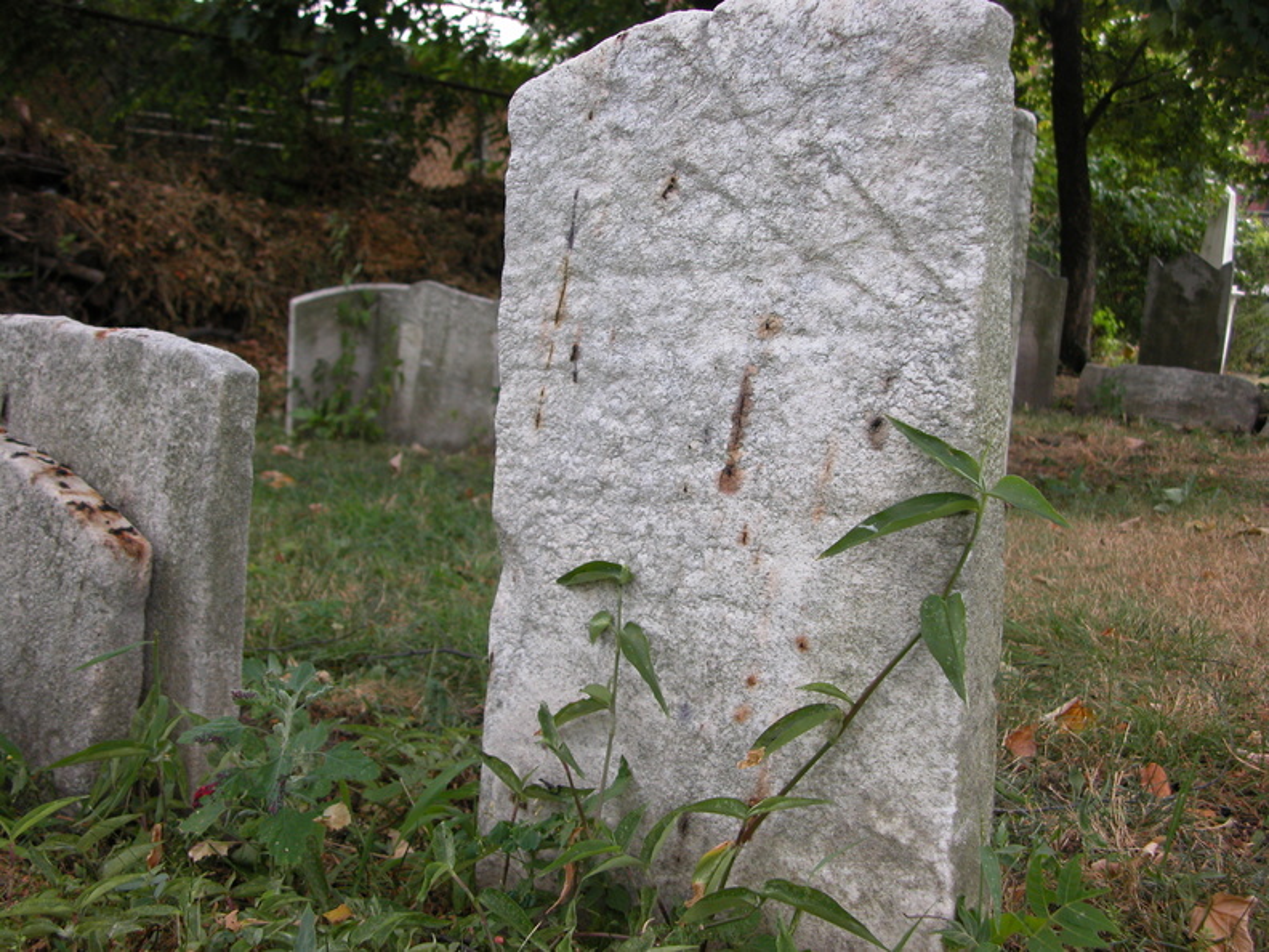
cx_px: 634
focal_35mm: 42
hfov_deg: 44.8
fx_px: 1540
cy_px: 476
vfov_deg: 34.3
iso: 100
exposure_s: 1/256
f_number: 2.9
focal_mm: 10.7
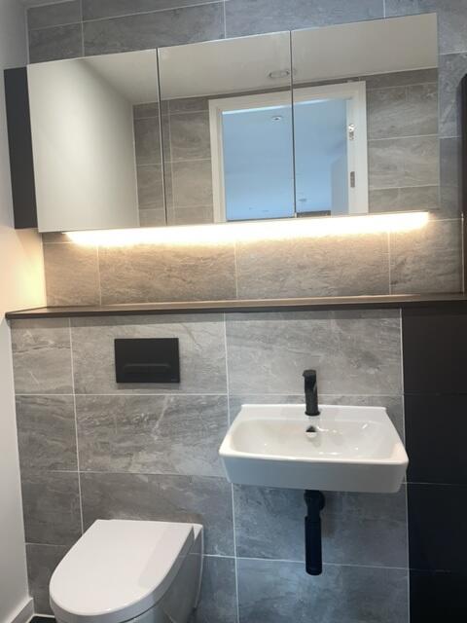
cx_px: 234
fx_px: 468
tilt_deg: -1.7
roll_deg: +2.2
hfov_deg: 53.1
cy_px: 312
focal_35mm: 26
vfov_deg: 67.3
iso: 40
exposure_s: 1/33
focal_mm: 4.2
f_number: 1.6
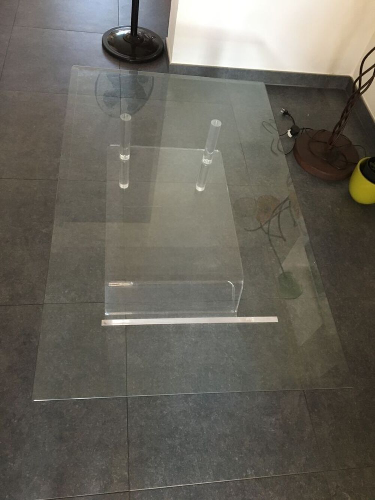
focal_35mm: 29
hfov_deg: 48.2
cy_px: 250
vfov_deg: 61.7
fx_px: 419
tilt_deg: -54.0
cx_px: 188
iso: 250
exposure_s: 1/33
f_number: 2.2
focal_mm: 4.15
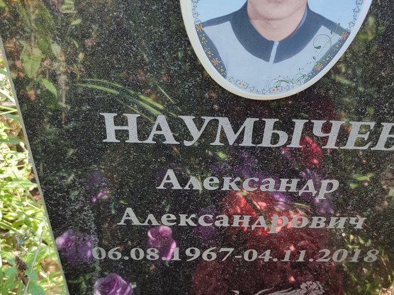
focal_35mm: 36
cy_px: 158
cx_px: 210
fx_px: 410
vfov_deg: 39.6
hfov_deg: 51.3
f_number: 1.9
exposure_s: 1/100
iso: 73
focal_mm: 6.04
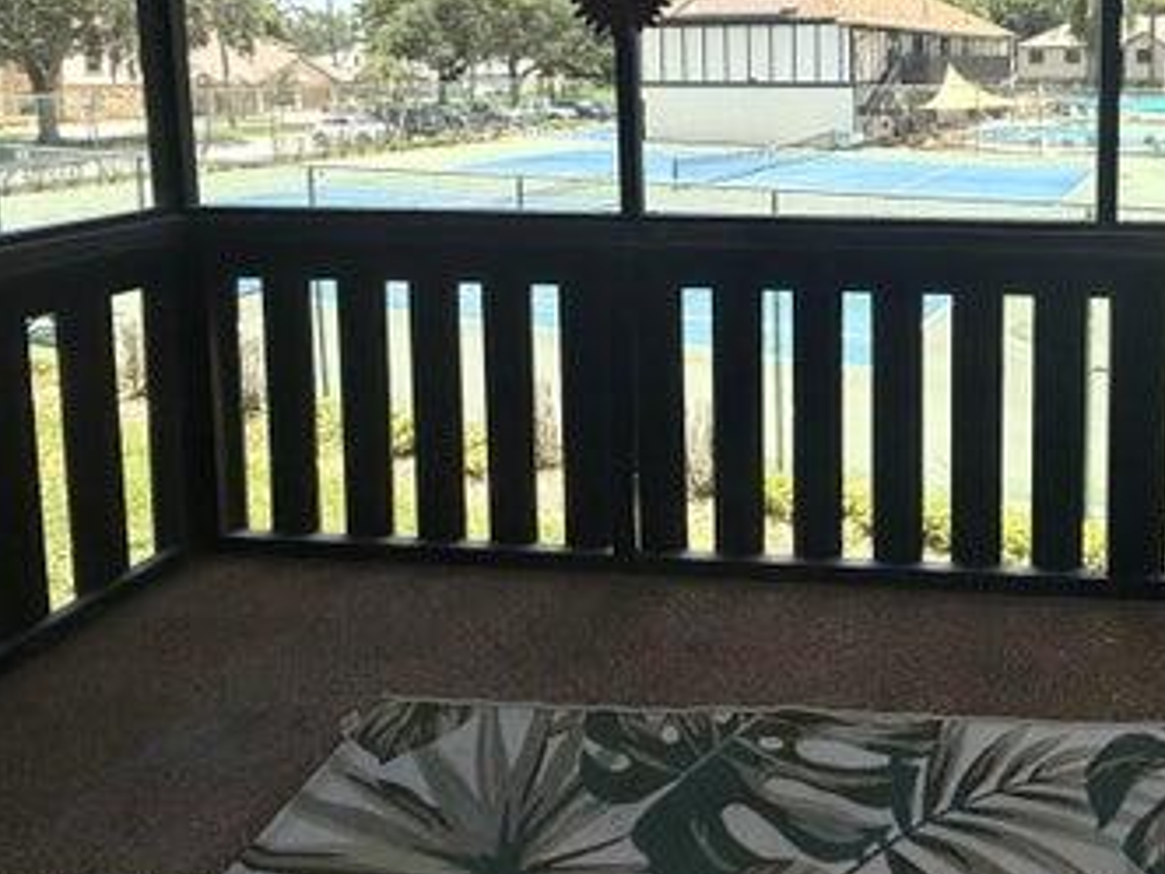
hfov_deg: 61.2
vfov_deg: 47.7
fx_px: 909
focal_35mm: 27
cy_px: 140
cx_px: 891
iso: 50
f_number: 2.2
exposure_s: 1/809
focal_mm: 2.22
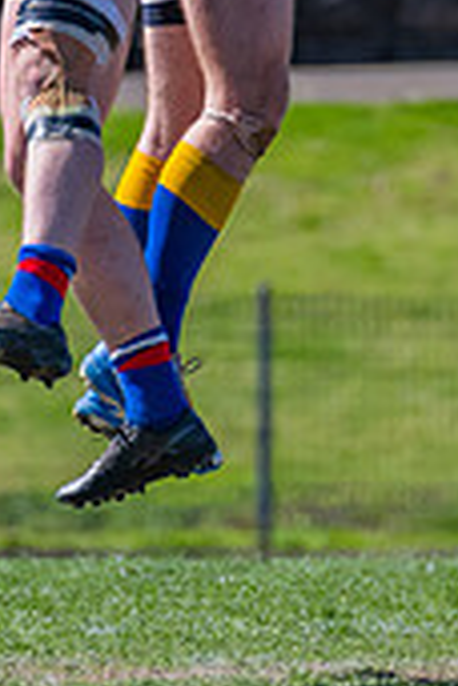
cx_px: 214
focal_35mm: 2050
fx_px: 39118
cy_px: -76
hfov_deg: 0.7
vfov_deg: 1.0
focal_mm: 420
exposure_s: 1/2000
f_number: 6.3
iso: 800
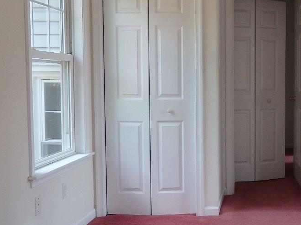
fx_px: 478
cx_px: 278
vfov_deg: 26.6
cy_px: 111
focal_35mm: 55
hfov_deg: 32.9
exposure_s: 1/60
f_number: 3
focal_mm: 4.5
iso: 125
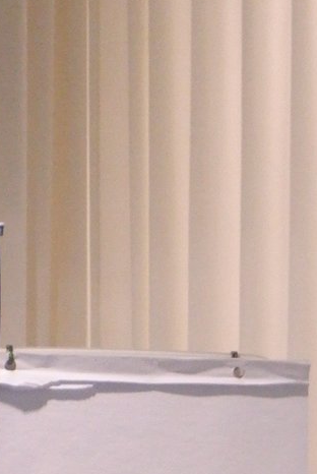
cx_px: 648
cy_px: 701
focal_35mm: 283
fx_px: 3727
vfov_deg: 7.2
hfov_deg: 4.8
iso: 6400
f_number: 5.6
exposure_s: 1/180
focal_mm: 44.5
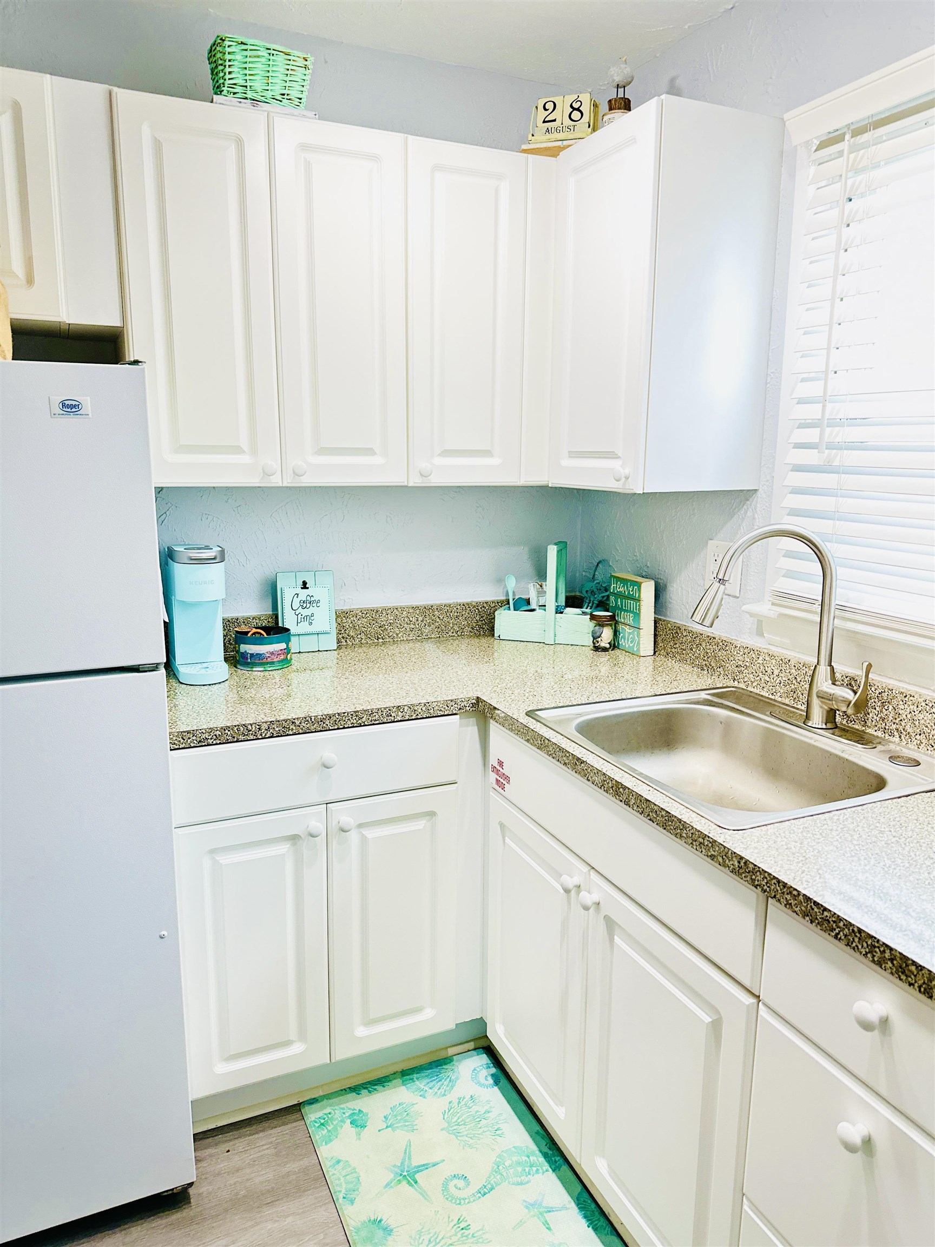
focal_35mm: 24
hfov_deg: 56.8
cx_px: 468
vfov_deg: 71.6
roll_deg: -0.6
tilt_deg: -13.4
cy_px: 624
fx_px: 864
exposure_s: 1/60
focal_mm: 6.86
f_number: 1.78
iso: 320
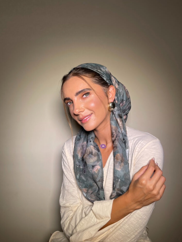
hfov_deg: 54.9
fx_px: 175
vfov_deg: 69.4
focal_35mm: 25
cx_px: 91
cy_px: 121
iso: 40
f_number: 1.6
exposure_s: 1/121
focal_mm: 5.1
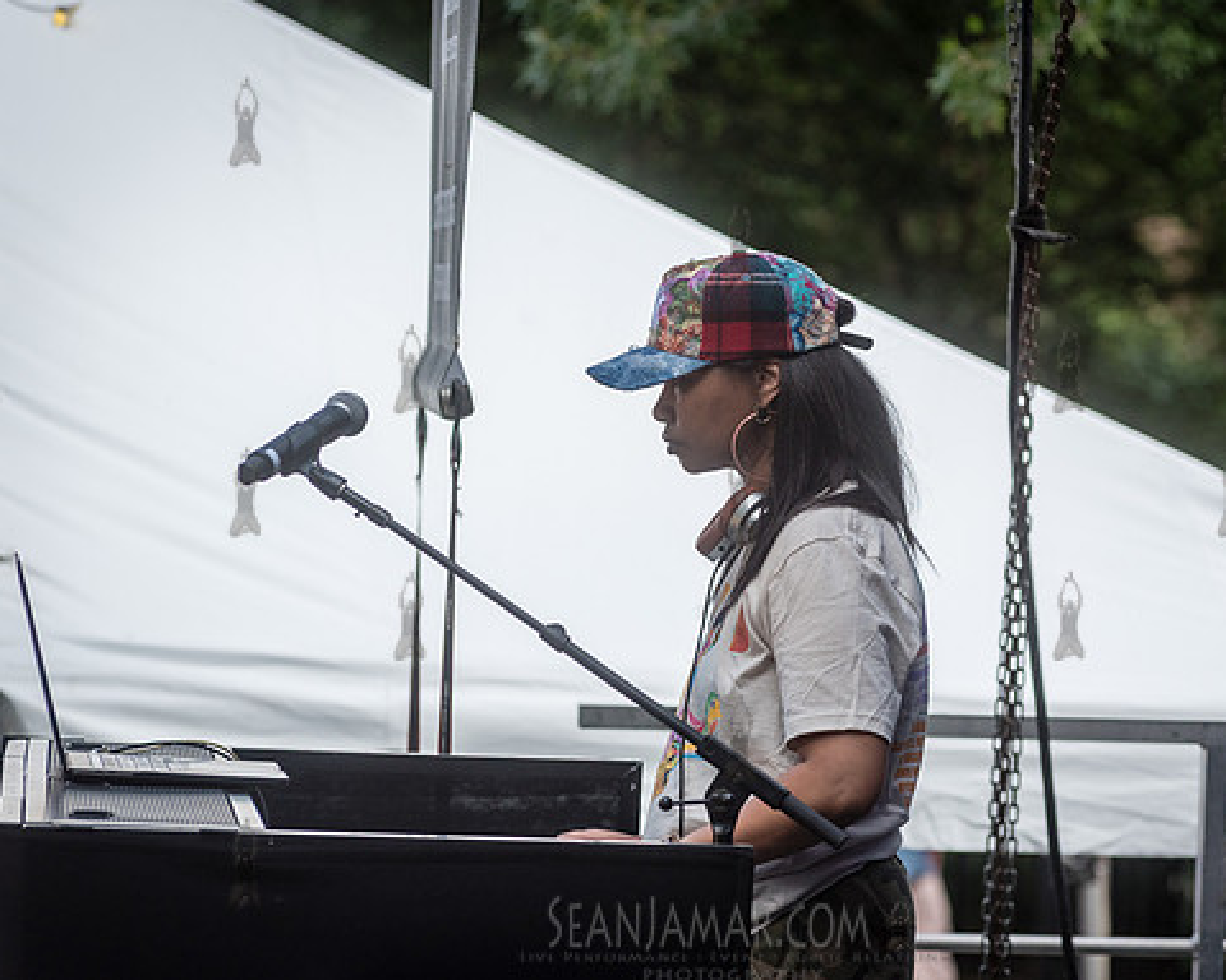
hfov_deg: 9.2
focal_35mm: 210
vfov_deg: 7.4
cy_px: 491
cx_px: 738
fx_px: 7620
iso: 500
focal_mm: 185
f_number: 6.3
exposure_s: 1/1600
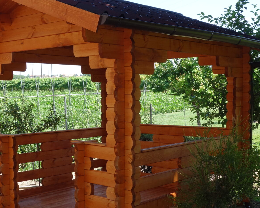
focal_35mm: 57
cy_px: 118
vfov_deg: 26.7
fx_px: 439
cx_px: 122
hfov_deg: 33.0
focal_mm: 10.4
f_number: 5.6
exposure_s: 1/160
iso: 125
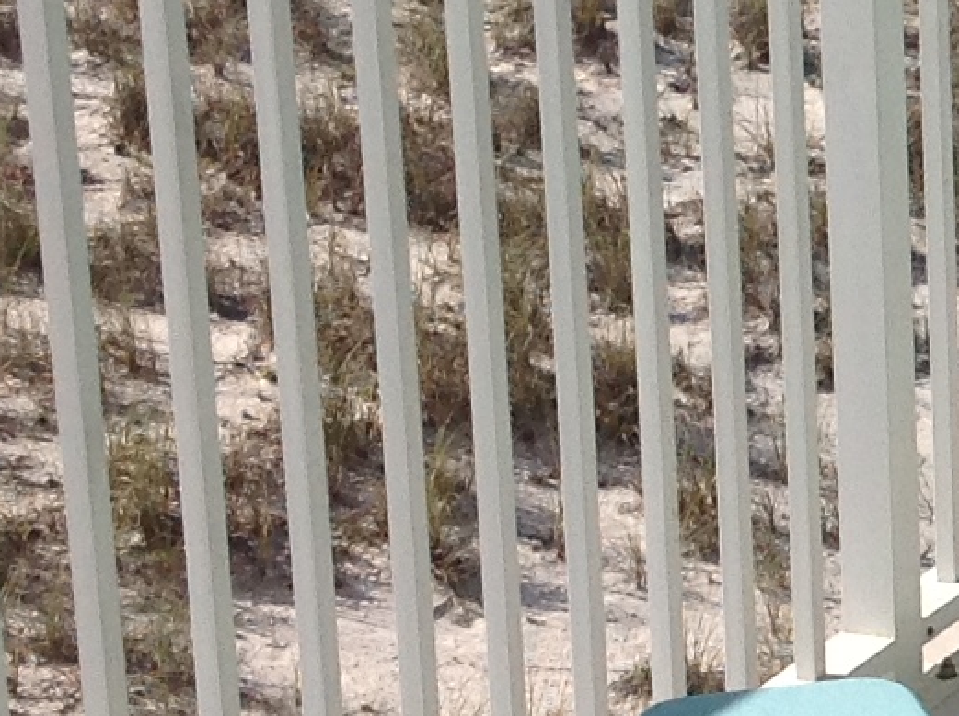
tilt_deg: -18.7
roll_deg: -0.8
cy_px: 390
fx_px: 4813
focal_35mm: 174
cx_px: 1741
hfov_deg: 10.7
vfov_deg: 8.5
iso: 50
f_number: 2.4
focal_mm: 4.28
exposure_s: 1/3030
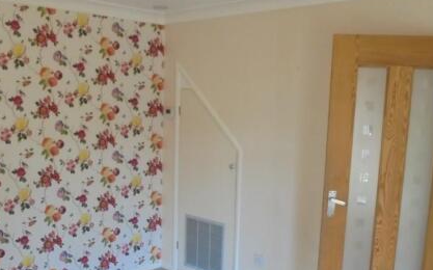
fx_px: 507
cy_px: 219
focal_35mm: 43
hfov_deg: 46.2
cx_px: 199
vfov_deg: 29.1
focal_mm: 5.3
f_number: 3.7
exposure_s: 1/30
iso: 320
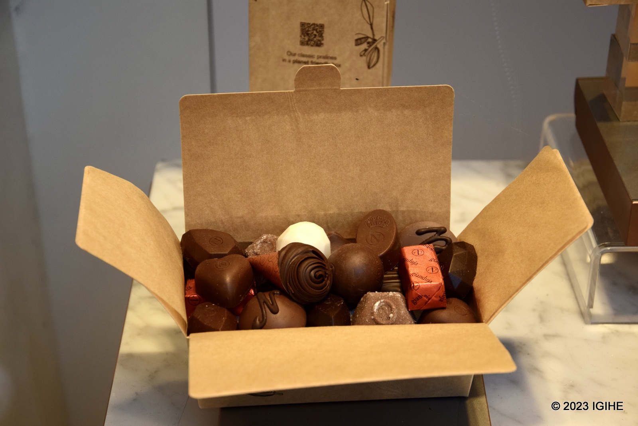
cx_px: 319
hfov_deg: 23.4
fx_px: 1542
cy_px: 213
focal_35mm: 87
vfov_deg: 15.7
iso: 400
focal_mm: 58
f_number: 5
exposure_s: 1/400
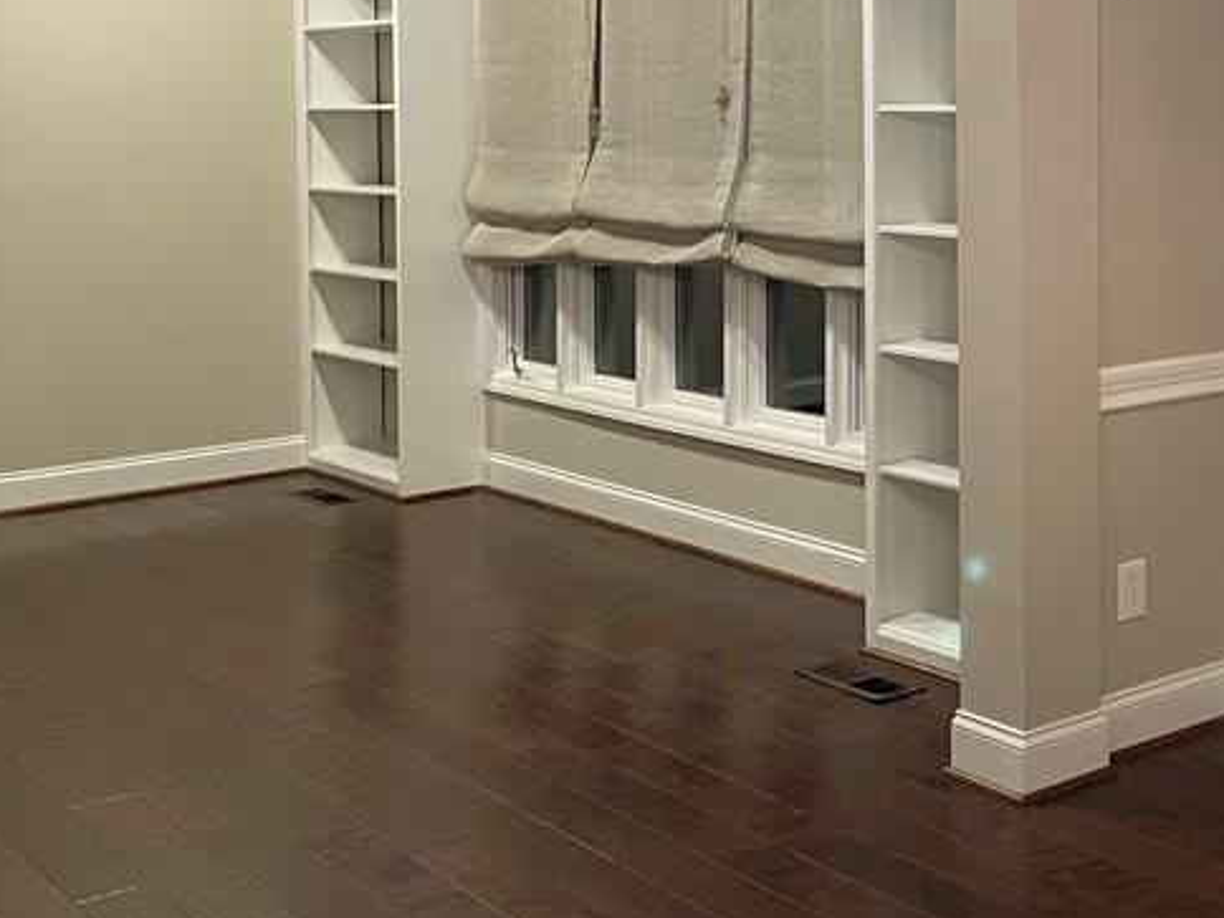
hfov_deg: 32.7
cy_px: 202
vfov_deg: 26.1
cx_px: 1158
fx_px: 1945
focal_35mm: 55
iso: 320
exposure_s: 1/60
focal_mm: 4.2
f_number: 1.6
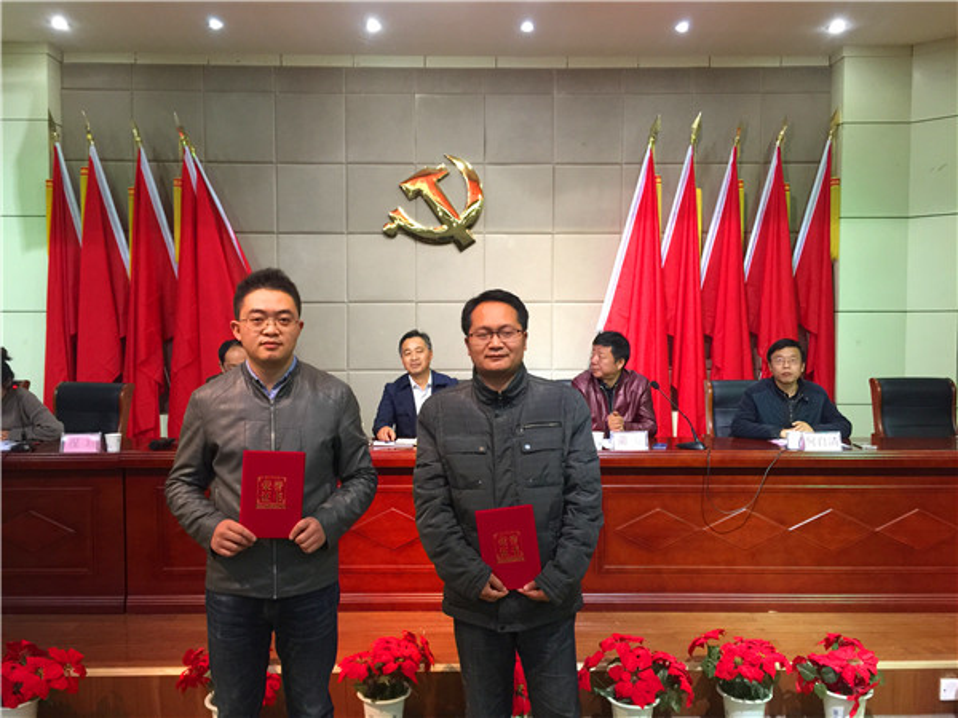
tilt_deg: -2.0
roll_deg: -1.4
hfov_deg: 61.7
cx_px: 479
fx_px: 803
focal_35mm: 29
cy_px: 359
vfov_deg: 48.2
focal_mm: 4.15
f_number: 2.2
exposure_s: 1/17
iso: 125
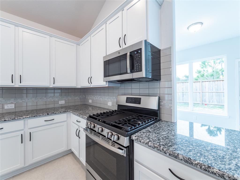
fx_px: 97
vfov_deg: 85.7
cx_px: 120
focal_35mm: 14
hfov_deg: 102.1
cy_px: 90
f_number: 8
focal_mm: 7
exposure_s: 1/6
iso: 200
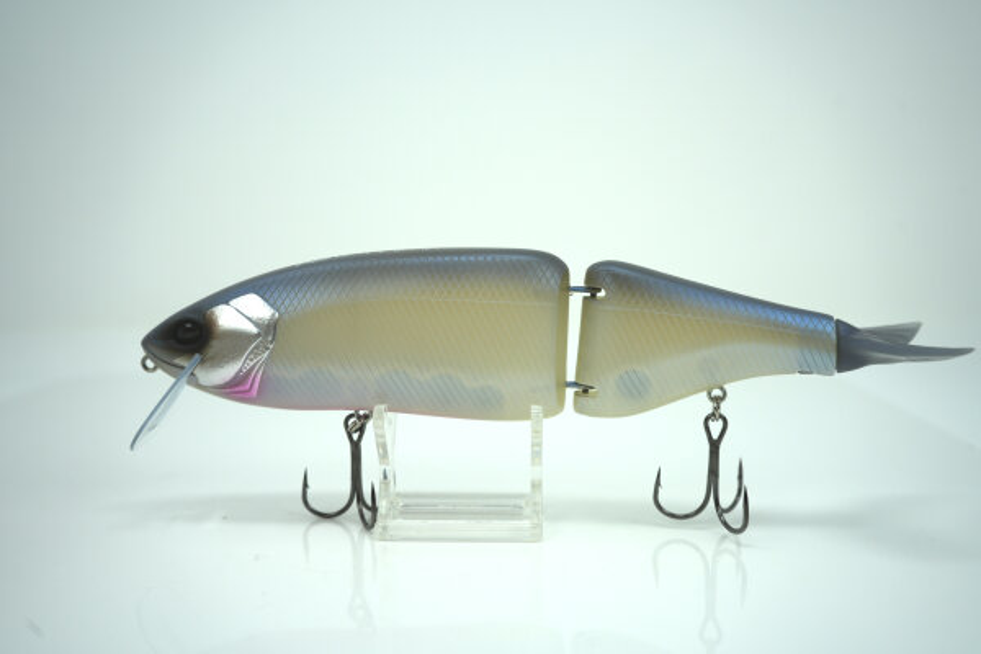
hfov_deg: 54.4
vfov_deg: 37.9
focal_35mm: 35
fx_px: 954
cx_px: 490
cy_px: 327
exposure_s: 1/250
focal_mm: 35
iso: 200
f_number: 5.6
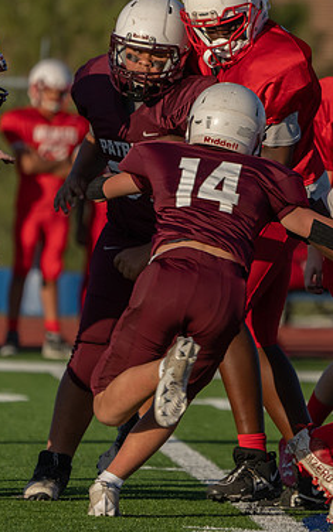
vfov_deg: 3.1
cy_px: 241
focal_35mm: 683
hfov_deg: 1.9
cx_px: 332
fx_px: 9918
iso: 160
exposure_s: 1/1000
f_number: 5.6
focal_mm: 345
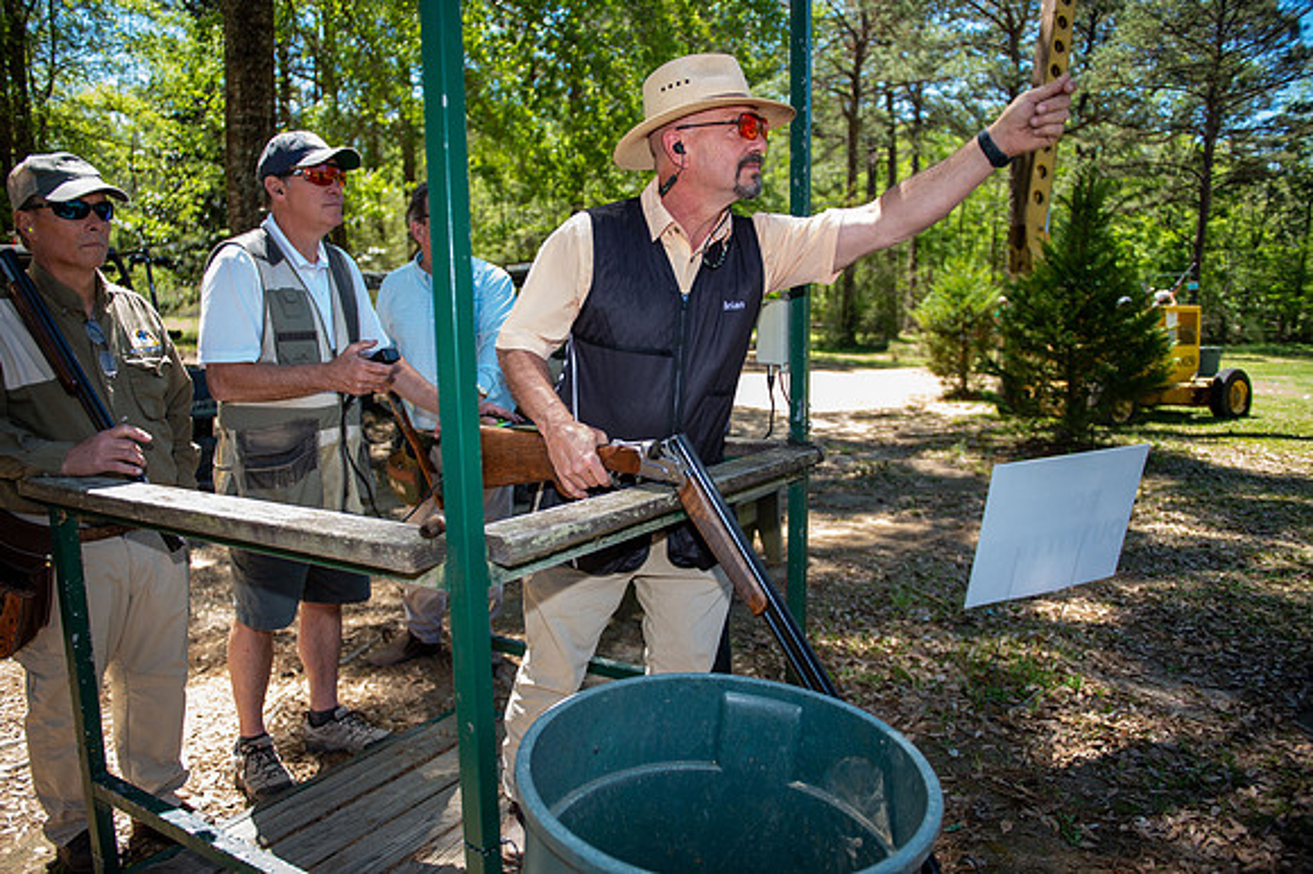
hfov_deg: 73.8
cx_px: 656
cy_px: 437
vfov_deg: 53.1
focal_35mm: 24
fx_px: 875
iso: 50
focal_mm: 24
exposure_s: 1/160
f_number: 2.8
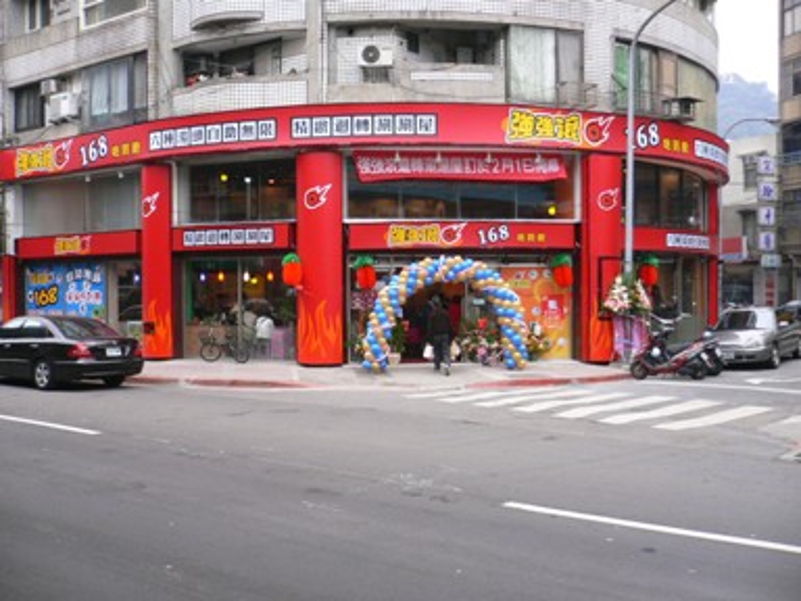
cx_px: 400
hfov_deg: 52.6
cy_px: 300
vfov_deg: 40.7
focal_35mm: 35
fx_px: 810
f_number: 2.8
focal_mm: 5.8
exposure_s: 1/160
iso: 80
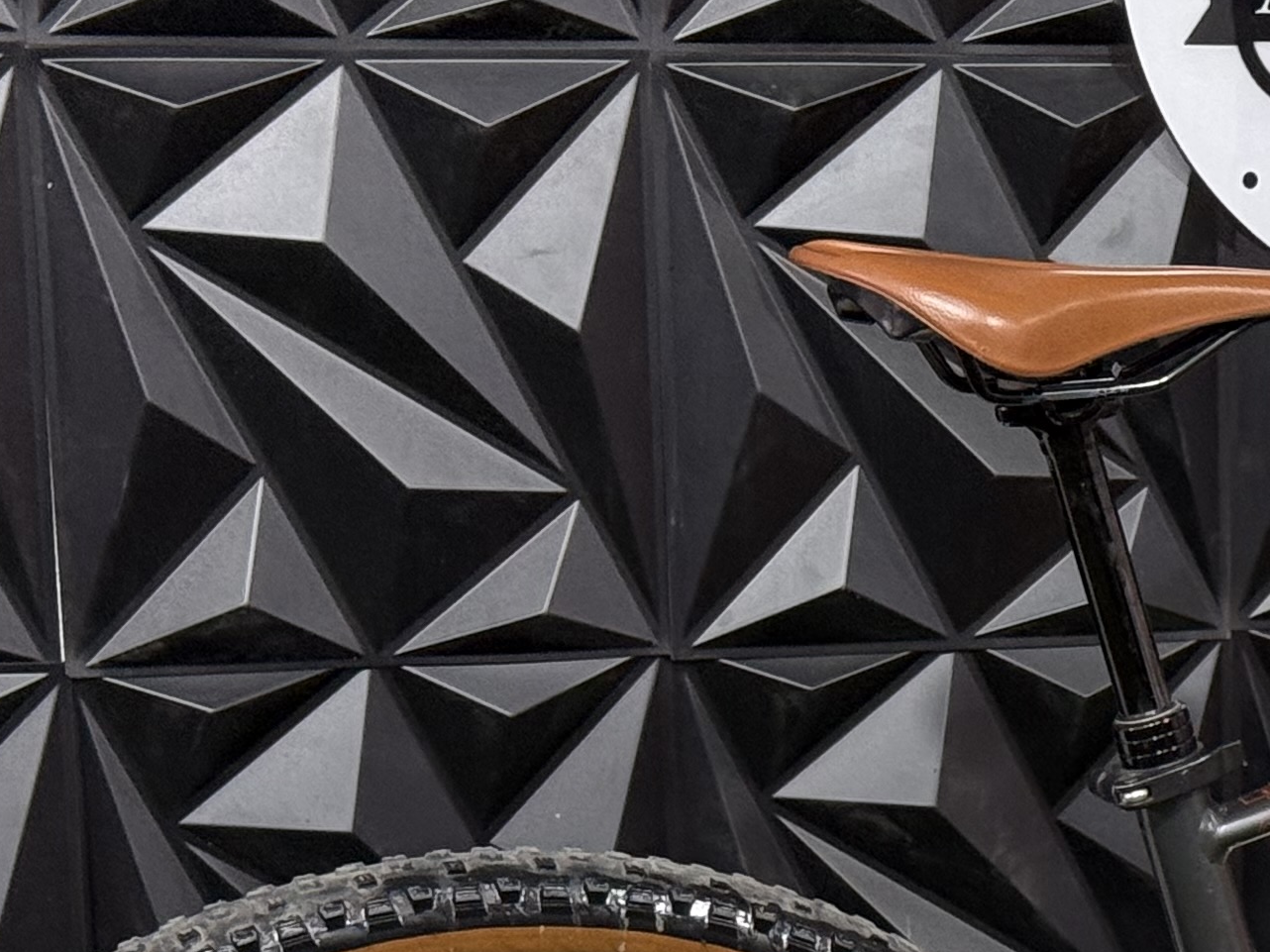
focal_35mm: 151
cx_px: 1492
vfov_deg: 9.7
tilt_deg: -14.0
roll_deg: -1.0
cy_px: 1209
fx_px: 5539
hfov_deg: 12.8
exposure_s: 1/60
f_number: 1.78
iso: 125
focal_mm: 6.76
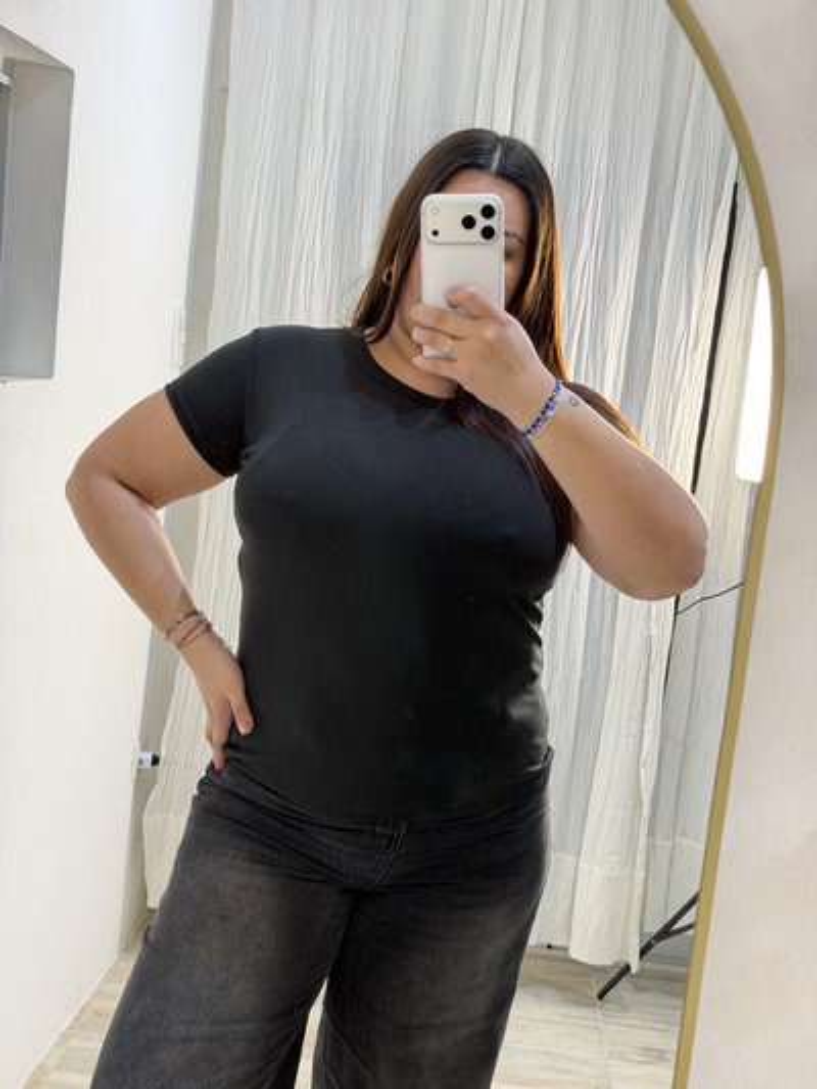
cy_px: 544
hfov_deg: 30.3
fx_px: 1510
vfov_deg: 39.6
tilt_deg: -15.6
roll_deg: -6.0
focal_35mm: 48
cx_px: 408
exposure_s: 1/50
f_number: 1.78
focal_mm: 6.76
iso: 64
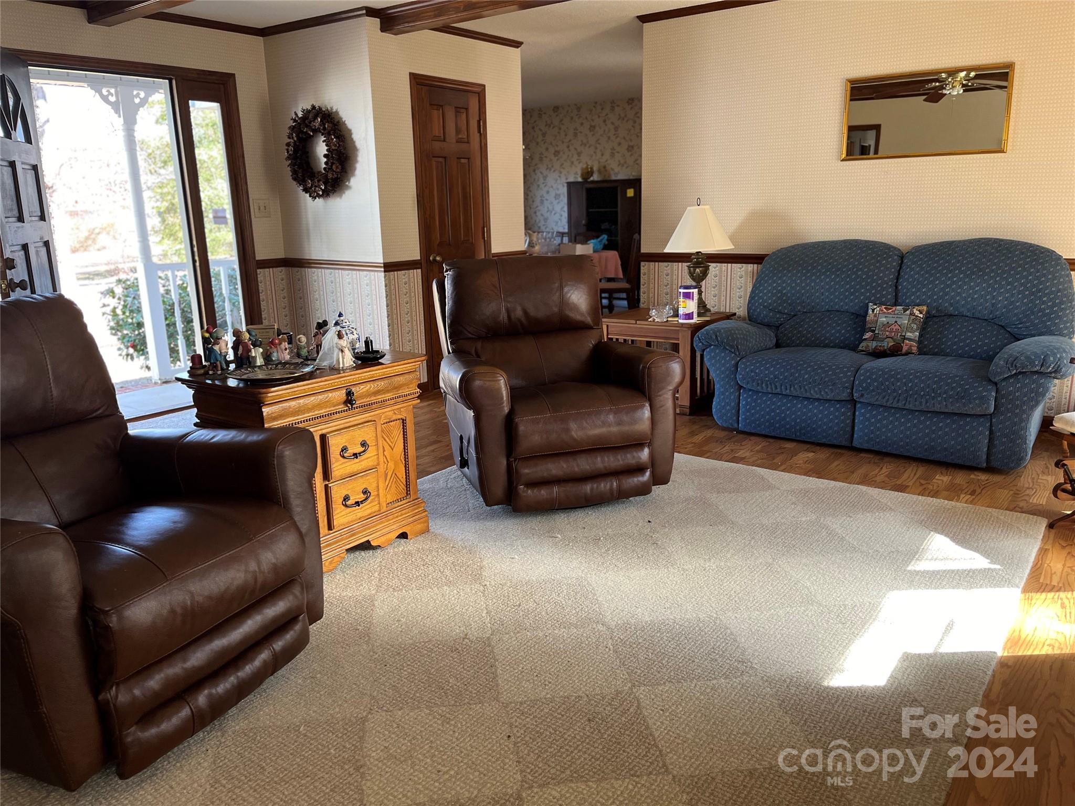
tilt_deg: -15.6
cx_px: 538
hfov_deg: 67.3
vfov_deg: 53.1
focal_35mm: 26
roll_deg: +0.8
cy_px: 403
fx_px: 807
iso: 125
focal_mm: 5.1
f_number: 1.6
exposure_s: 1/121
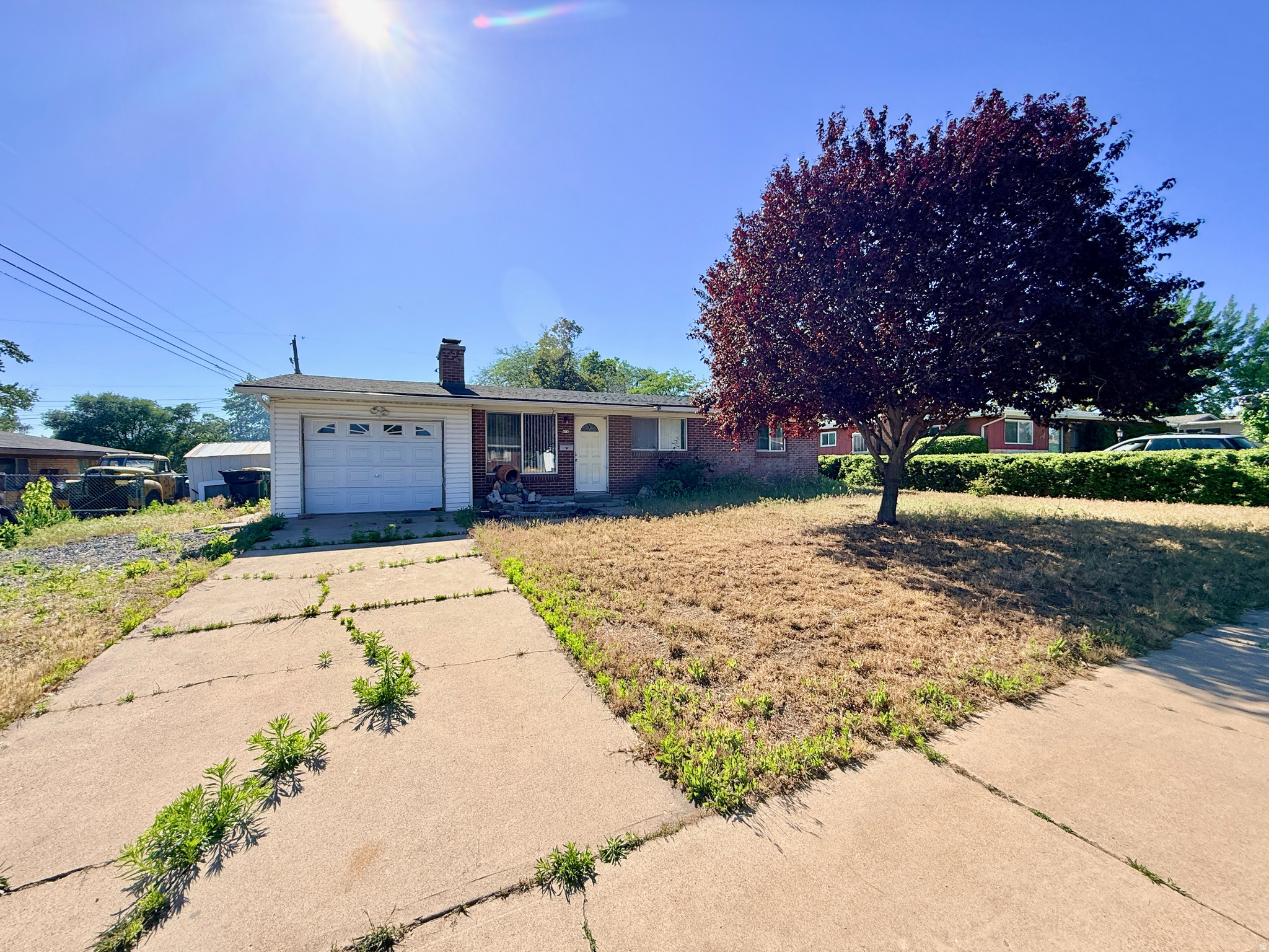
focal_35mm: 14
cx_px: 634
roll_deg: -1.6
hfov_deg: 102.1
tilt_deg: +0.4
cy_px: 476
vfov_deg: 85.7
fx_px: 513
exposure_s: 1/1613
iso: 50
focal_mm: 2.22
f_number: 2.2
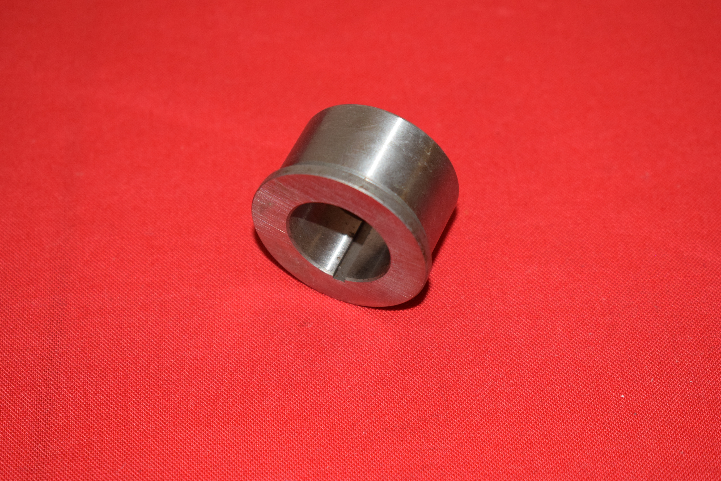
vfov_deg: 16.6
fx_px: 1653
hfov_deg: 24.6
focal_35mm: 82
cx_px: 360
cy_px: 240
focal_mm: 55
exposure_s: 1/200
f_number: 5.6
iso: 1250
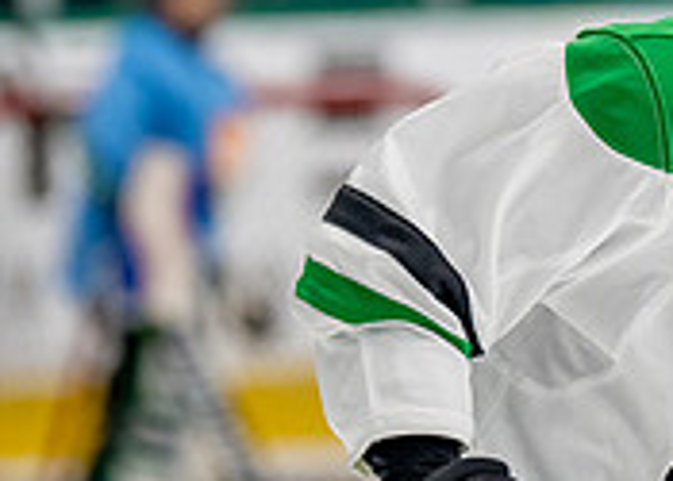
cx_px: 527
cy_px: 309
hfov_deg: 3.5
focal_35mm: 580
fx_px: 11086
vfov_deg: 2.5
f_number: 2.8
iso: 1000
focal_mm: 133
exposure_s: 1/1250
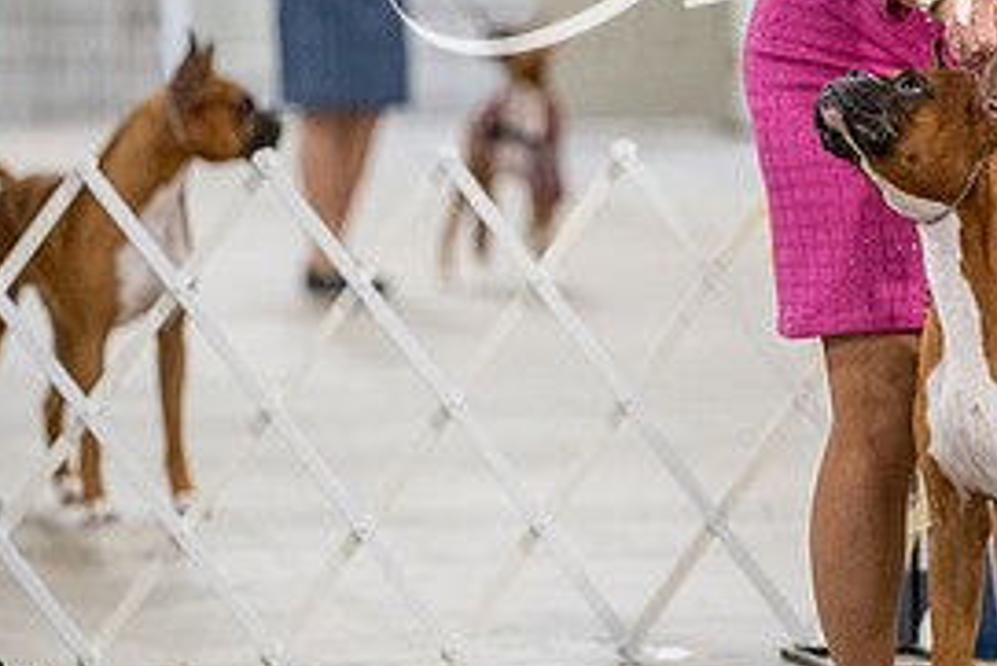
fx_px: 11305
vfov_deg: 3.4
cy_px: 132
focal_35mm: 408
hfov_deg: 5.0
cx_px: 1003
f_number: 3.5
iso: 6400
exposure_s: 1/250
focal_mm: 164
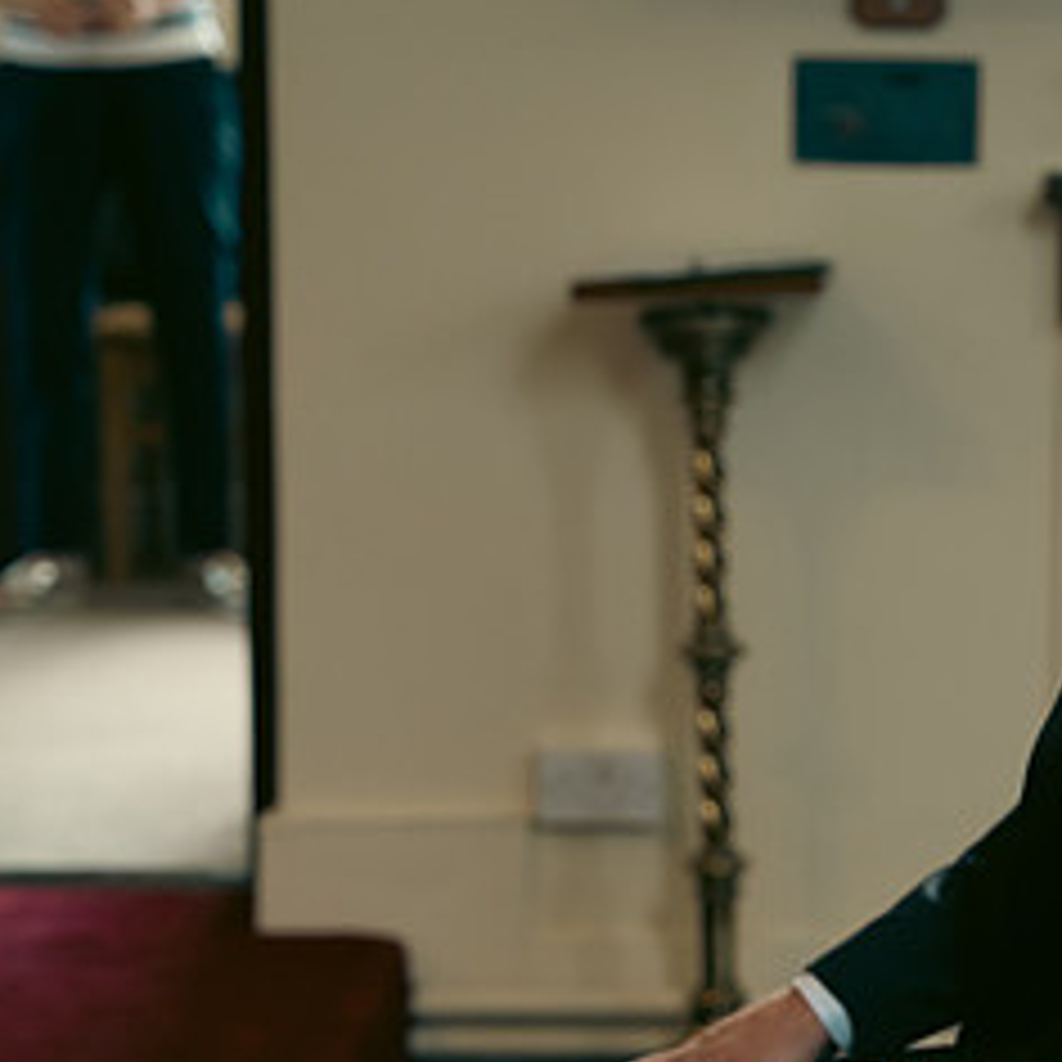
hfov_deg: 12.1
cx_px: 1143
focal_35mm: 142
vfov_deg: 12.3
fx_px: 4929
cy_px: 632
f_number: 3.5
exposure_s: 1/200
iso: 1000
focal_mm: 68
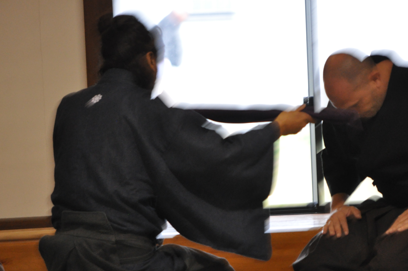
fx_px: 4437
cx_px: 237
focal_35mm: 392
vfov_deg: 3.5
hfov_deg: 5.3
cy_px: 173
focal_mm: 200
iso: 1600
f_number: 5.6
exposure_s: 1/80
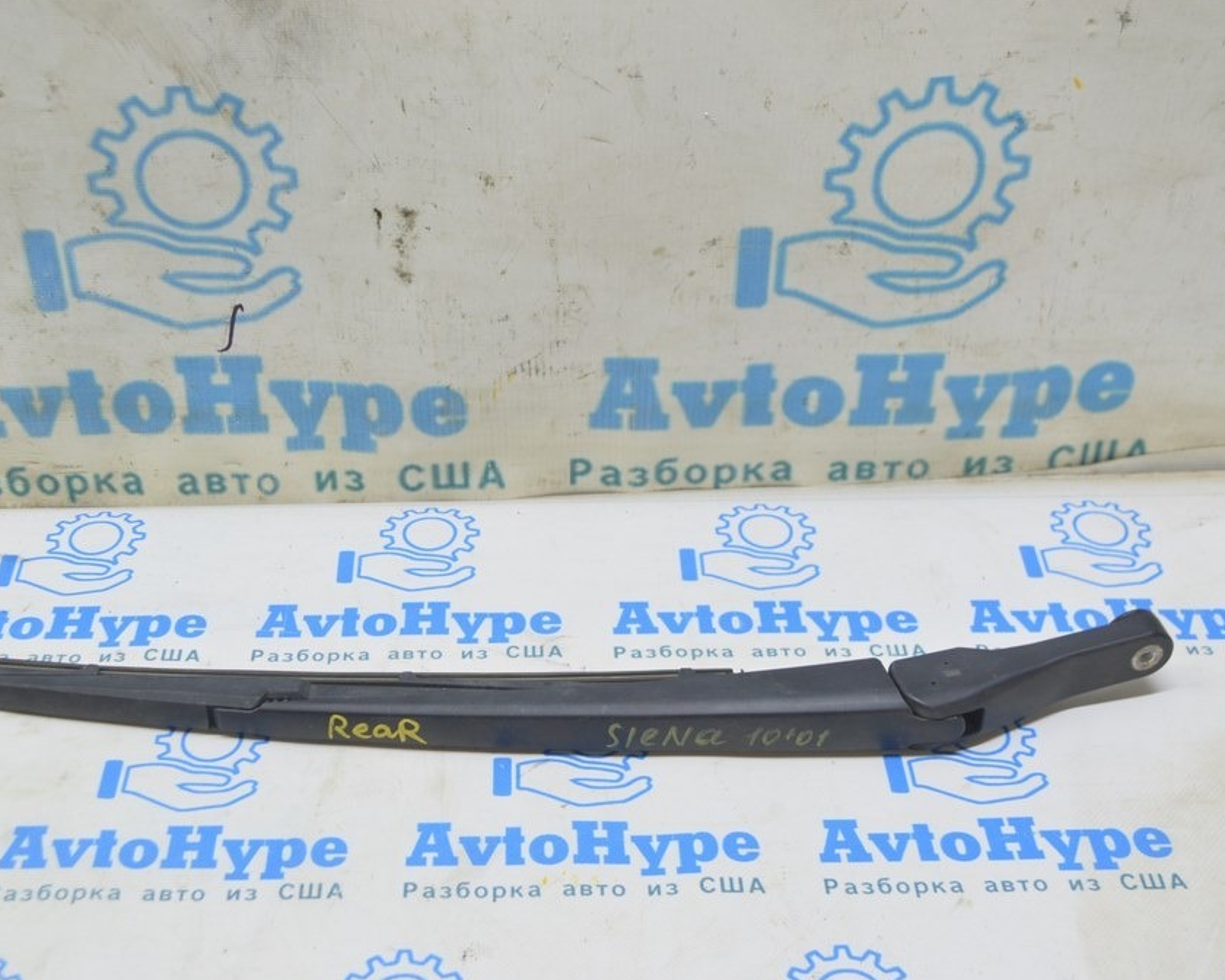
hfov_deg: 38.6
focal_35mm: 48
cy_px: 489
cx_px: 486
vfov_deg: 31.5
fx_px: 1740
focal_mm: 28
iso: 400
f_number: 5.6
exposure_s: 1/20
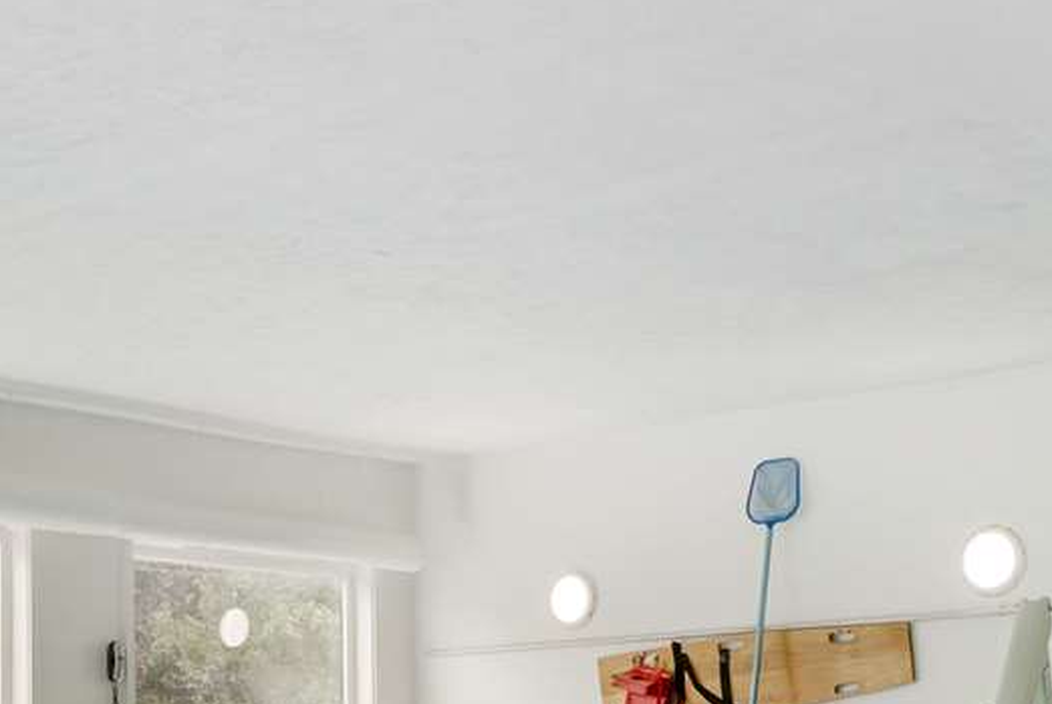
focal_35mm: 69
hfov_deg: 28.7
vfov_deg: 18.4
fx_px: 2018
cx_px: 250
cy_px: 920
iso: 400
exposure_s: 1/10
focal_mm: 24
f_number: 10
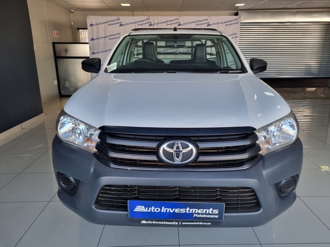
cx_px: 165
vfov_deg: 53.1
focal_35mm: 26
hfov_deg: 67.3
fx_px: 248
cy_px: 124
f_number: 1.8
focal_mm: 5.4
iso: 50
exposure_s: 1/100
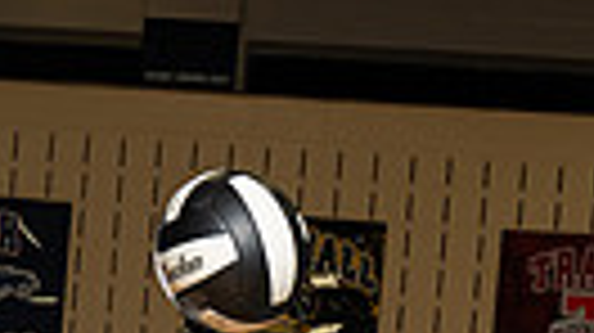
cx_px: 454
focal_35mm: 125
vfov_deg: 8.2
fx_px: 1967
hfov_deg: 17.1
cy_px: 994
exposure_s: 1/250
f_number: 5.6
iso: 500
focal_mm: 35
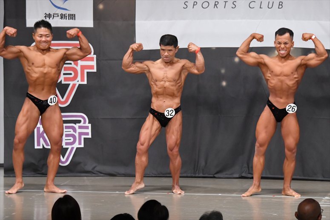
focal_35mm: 217
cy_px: 110
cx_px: 165
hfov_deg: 9.5
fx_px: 1988
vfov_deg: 6.3
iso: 6400
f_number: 5.6
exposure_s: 1/400
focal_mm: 145
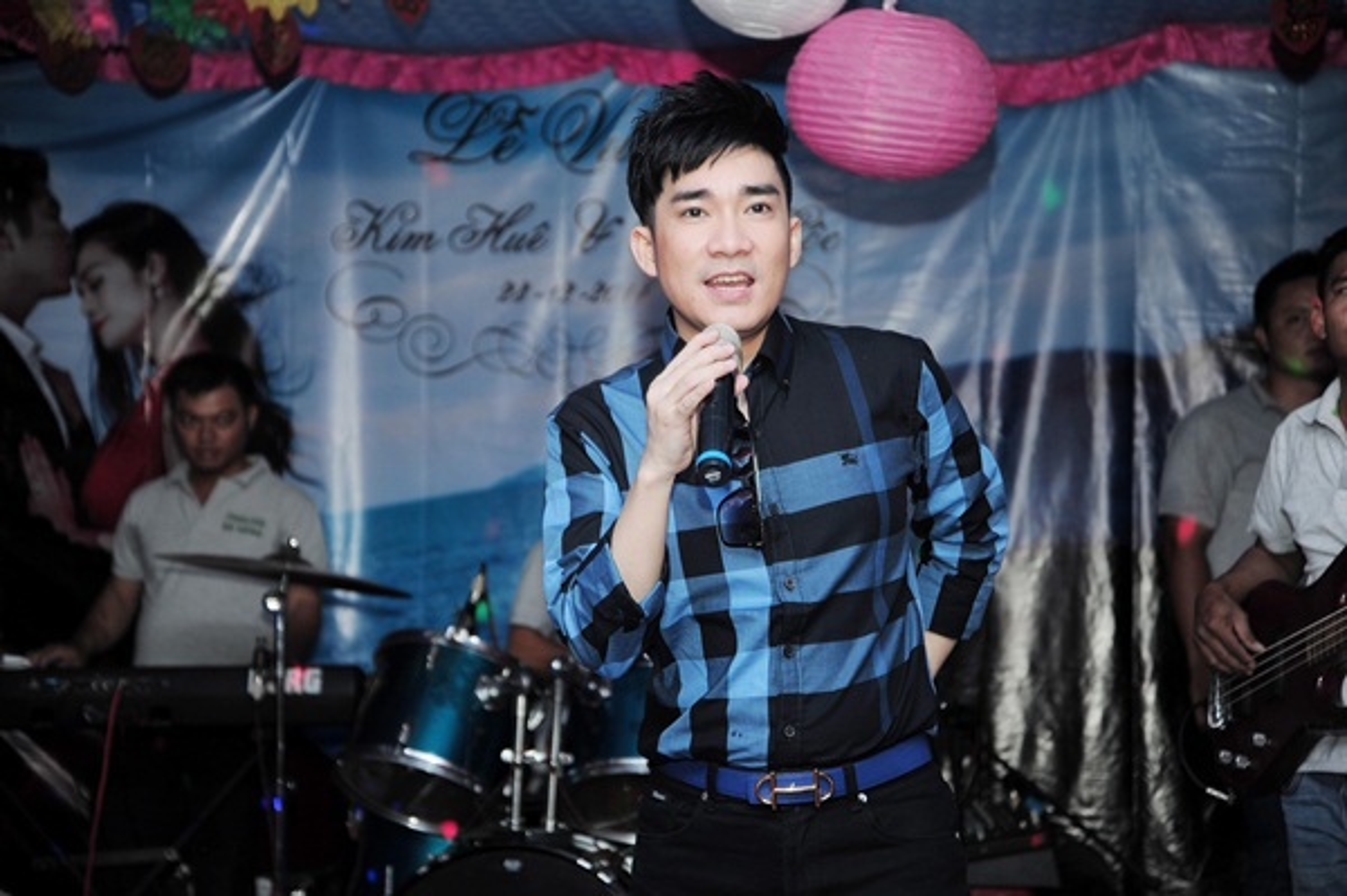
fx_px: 2804
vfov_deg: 18.2
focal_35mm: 75
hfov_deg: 27.0
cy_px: 448
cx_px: 674
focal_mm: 75
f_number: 4.5
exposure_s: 1/100
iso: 400
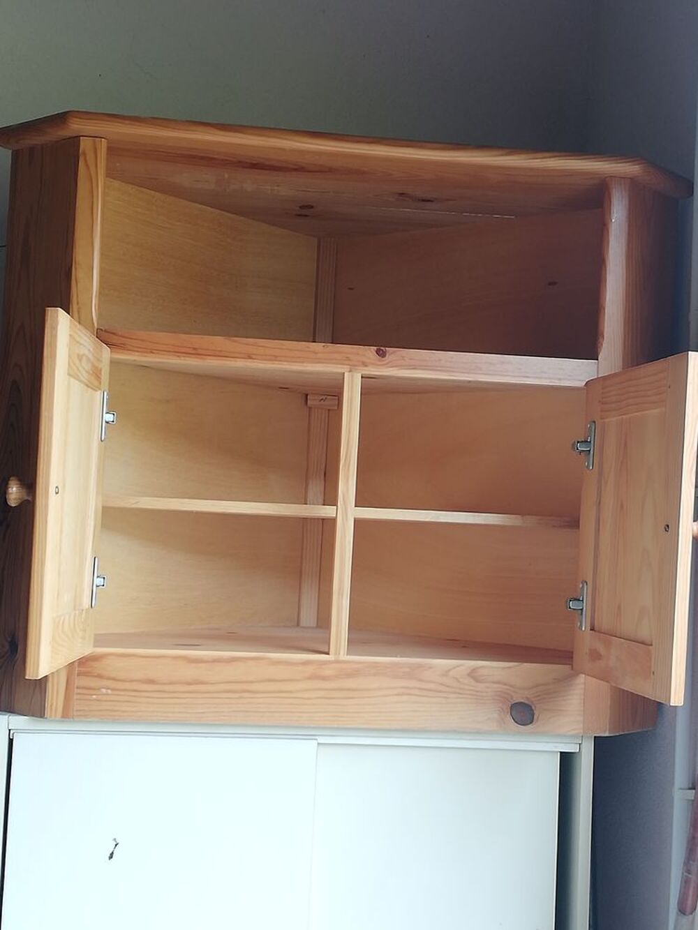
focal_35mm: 53
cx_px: 349
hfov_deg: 27.5
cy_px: 465
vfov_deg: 36.2
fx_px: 1425
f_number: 2.2
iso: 64
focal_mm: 3.81
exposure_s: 1/50
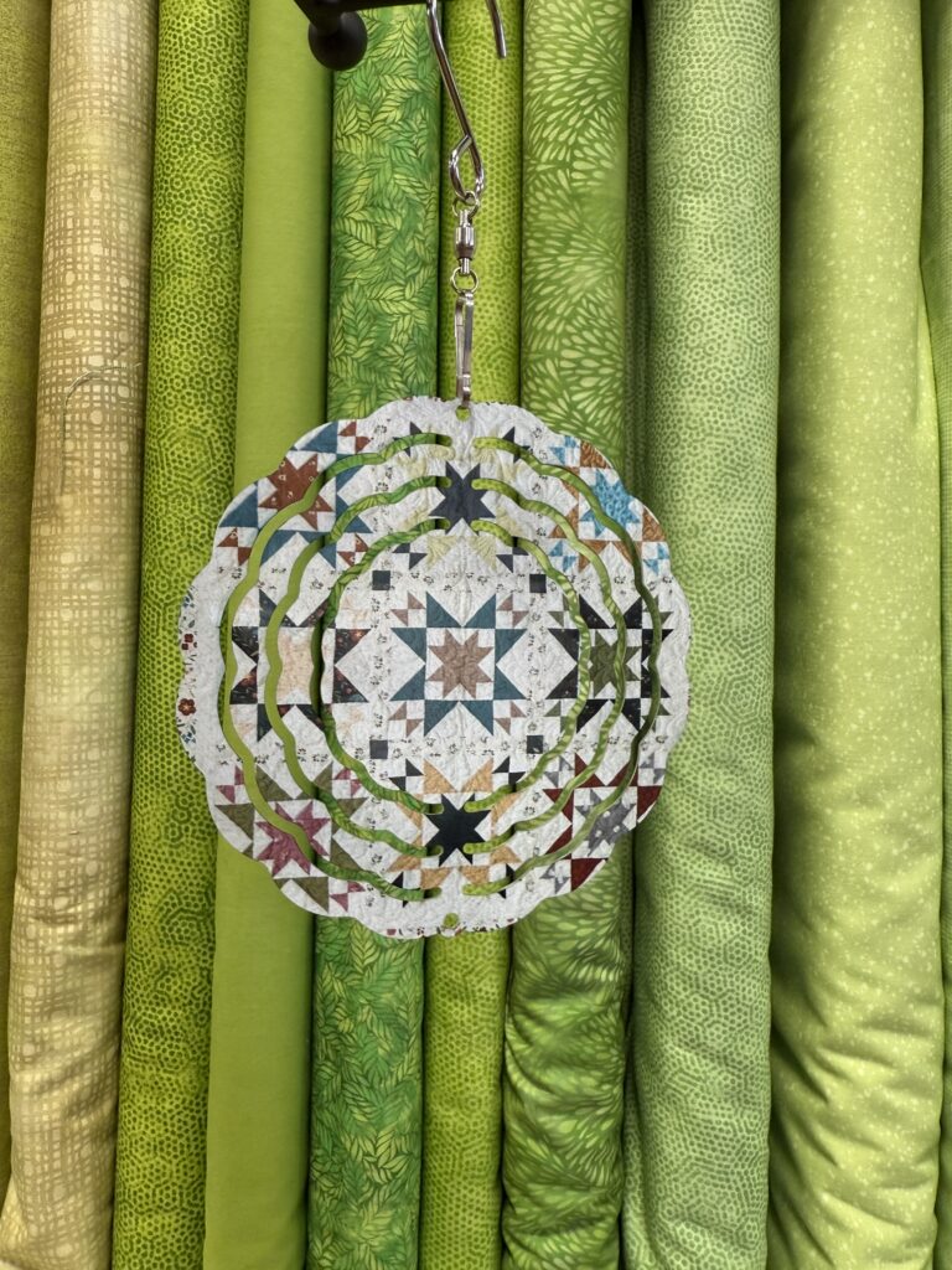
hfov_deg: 56.8
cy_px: 635
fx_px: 880
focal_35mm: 24
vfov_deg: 71.6
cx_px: 476
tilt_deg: +1.8
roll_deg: -1.3
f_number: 2.2
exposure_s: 1/120
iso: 200
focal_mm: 2.22
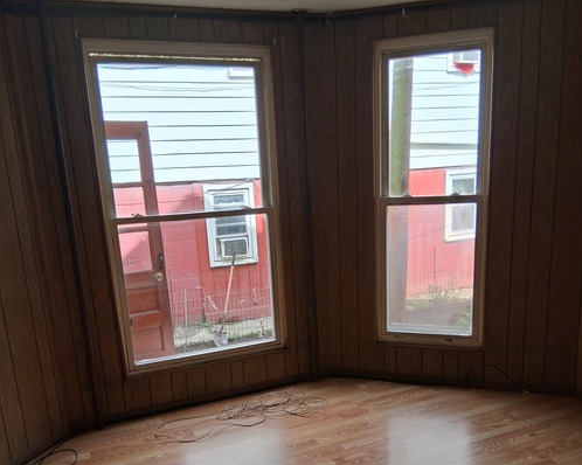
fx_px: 585
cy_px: 314
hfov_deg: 52.9
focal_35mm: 34
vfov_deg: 42.7
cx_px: 291
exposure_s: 1/100
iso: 25
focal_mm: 3.98
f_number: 1.8
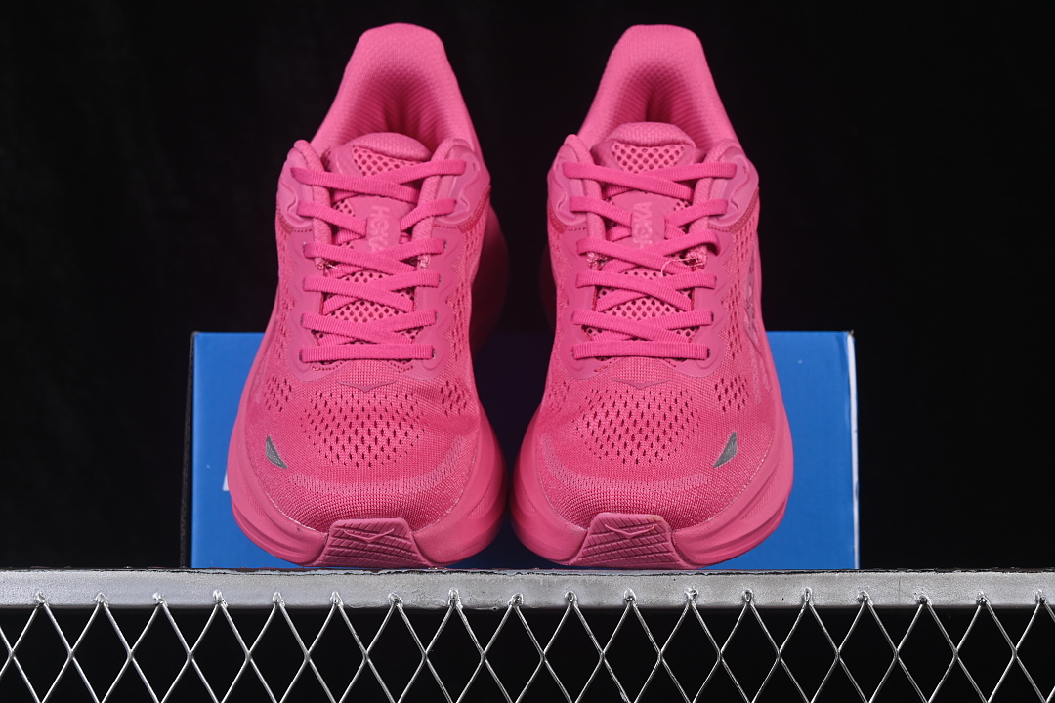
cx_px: 528
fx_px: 2198
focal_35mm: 75
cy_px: 352
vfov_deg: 18.2
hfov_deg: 27.0
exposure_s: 1/80
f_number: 8
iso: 160
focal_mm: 50
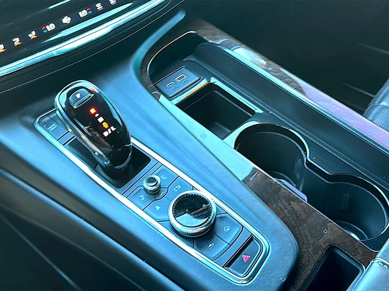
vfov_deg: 39.7
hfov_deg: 51.4
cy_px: 146
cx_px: 194
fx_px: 405
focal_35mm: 36
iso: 125
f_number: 1.78
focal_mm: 6.86
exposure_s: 1/40
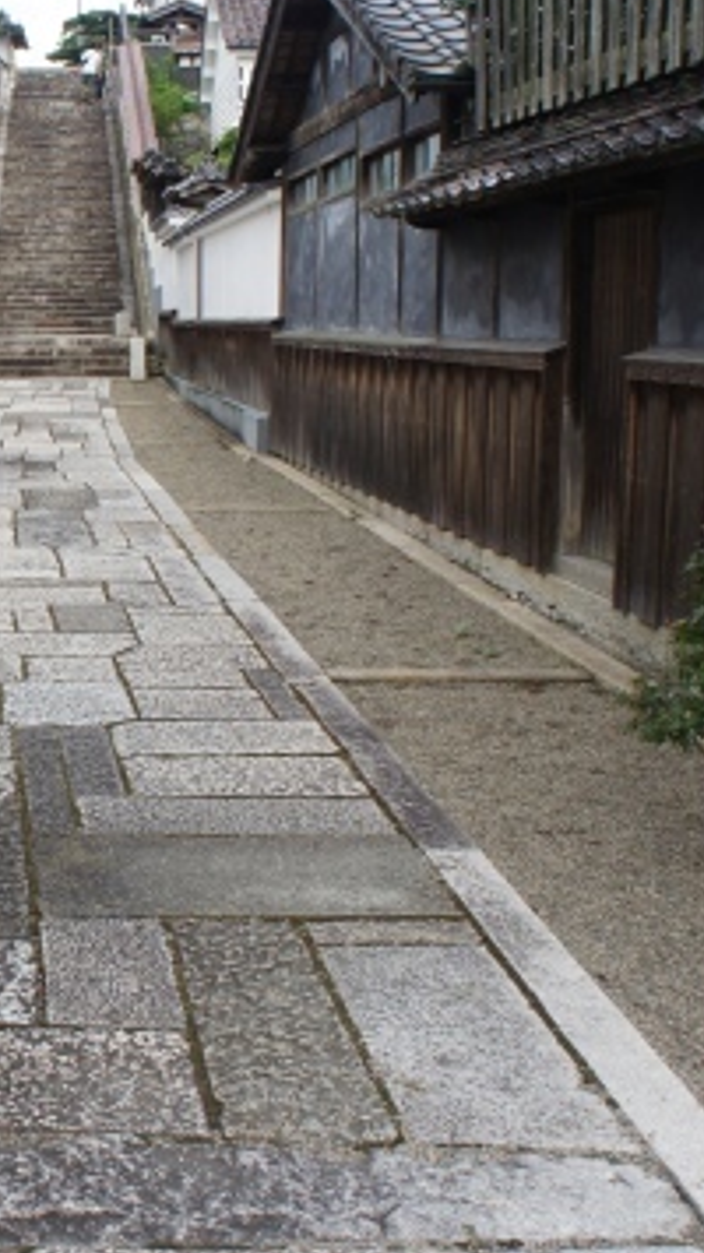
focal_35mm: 50
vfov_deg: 41.3
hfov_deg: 21.7
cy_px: 570
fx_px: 1661
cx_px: -197
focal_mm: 18
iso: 200
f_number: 8
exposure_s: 1/40
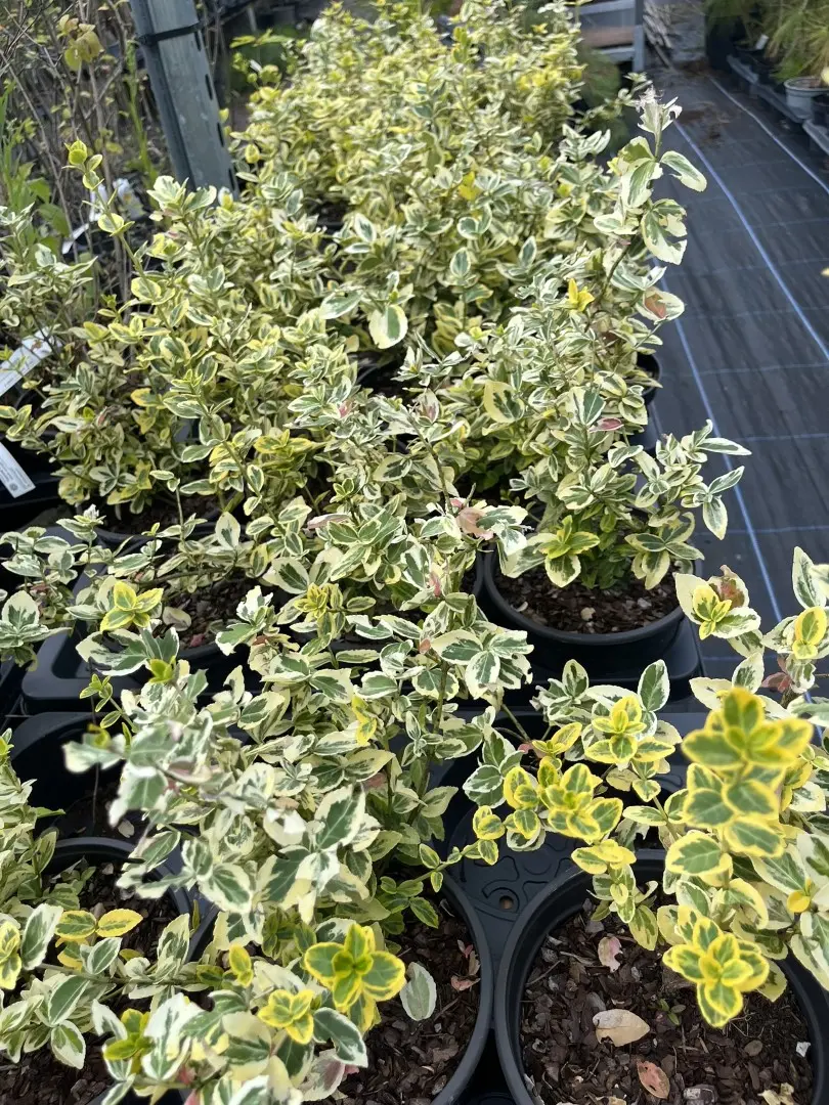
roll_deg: +7.5
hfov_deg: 53.1
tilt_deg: -37.3
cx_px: 414
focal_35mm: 26
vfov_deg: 67.3
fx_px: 830
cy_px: 552
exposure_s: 1/858
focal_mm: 5.1
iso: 50
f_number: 1.6
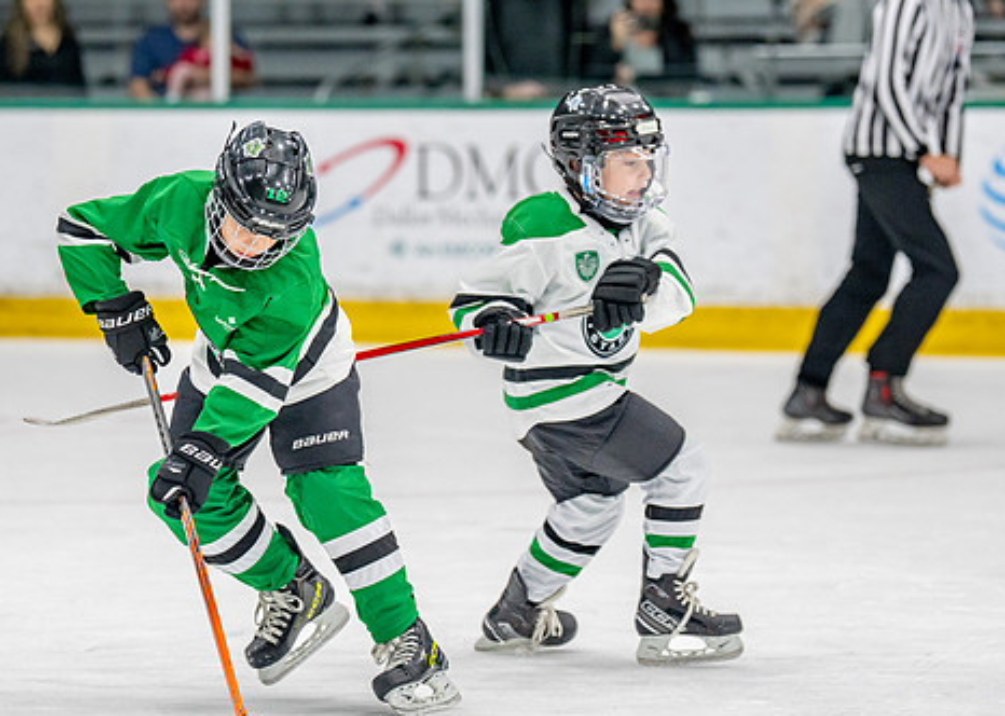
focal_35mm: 233
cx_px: 330
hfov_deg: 8.6
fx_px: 6645
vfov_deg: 6.2
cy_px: 369
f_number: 2.8
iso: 1000
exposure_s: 1/1250
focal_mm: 130
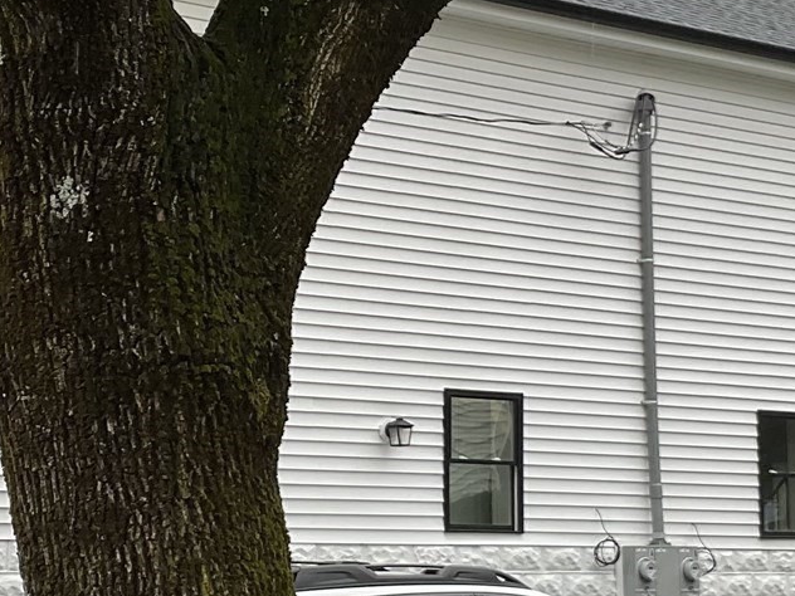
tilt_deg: +8.7
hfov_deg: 20.9
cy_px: 273
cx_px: 340
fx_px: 2159
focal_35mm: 94
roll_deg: +1.0
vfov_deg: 15.7
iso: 20
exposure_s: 1/122
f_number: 1.8
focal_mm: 3
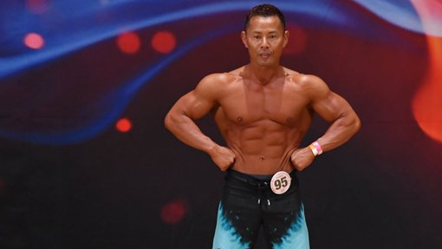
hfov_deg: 4.5
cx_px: 315
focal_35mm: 477
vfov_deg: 2.5
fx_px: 5591
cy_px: 197
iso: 3200
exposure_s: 1/400
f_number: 5.6
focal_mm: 200
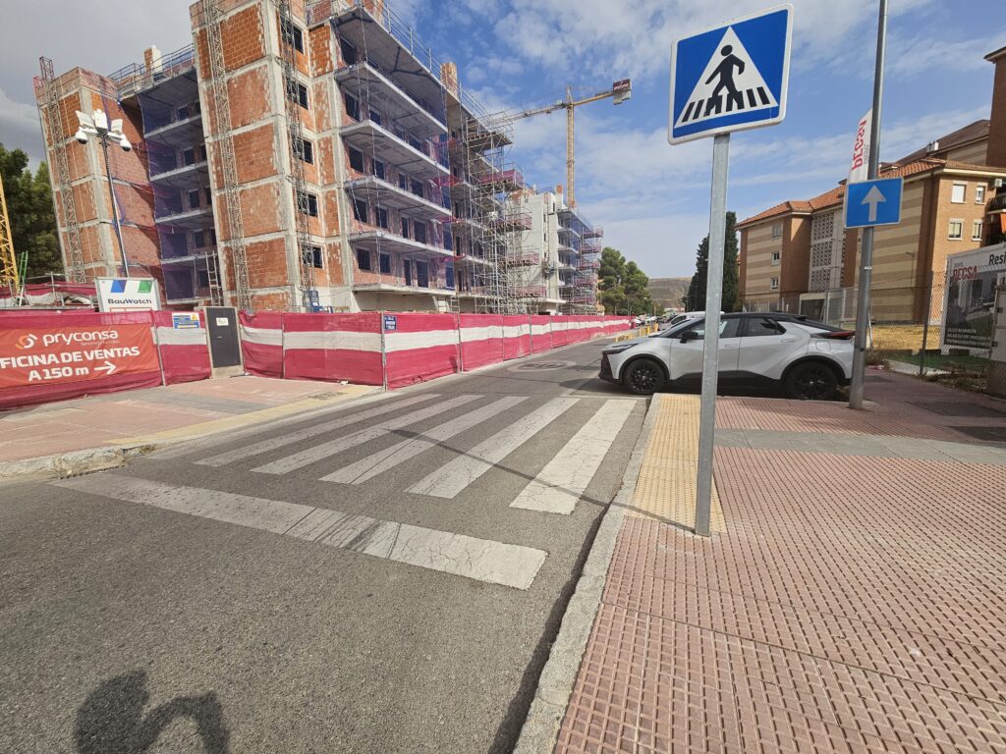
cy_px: 377
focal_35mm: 13
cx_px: 503
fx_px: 378
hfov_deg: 106.2
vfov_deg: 89.9
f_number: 2.2
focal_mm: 2.2
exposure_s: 1/3255
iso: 50
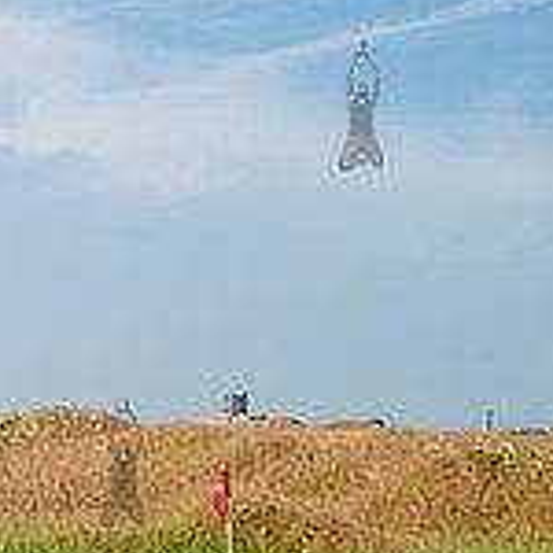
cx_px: -354
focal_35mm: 115
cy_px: 640
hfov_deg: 13.9
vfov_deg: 14.7
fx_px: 2079
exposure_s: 1/1000
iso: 100
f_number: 4
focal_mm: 35
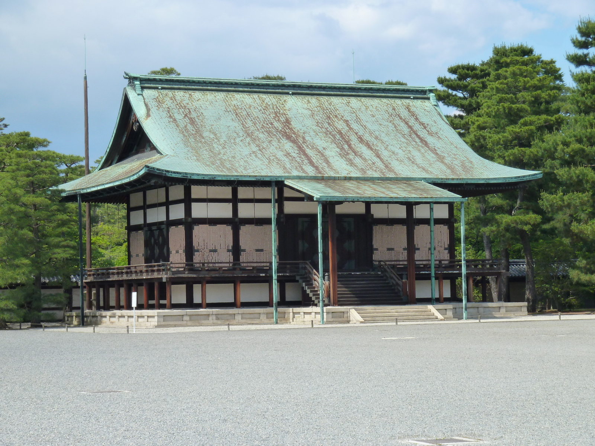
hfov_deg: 20.4
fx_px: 1650
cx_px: 298
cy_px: 223
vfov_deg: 15.4
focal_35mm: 96
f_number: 4.3
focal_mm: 15.8
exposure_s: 1/400
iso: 125
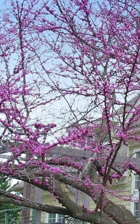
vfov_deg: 16.2
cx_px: 202
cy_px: 127
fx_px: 788
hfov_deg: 9.9
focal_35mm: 129
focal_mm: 22
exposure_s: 1/60
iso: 200
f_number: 5.6
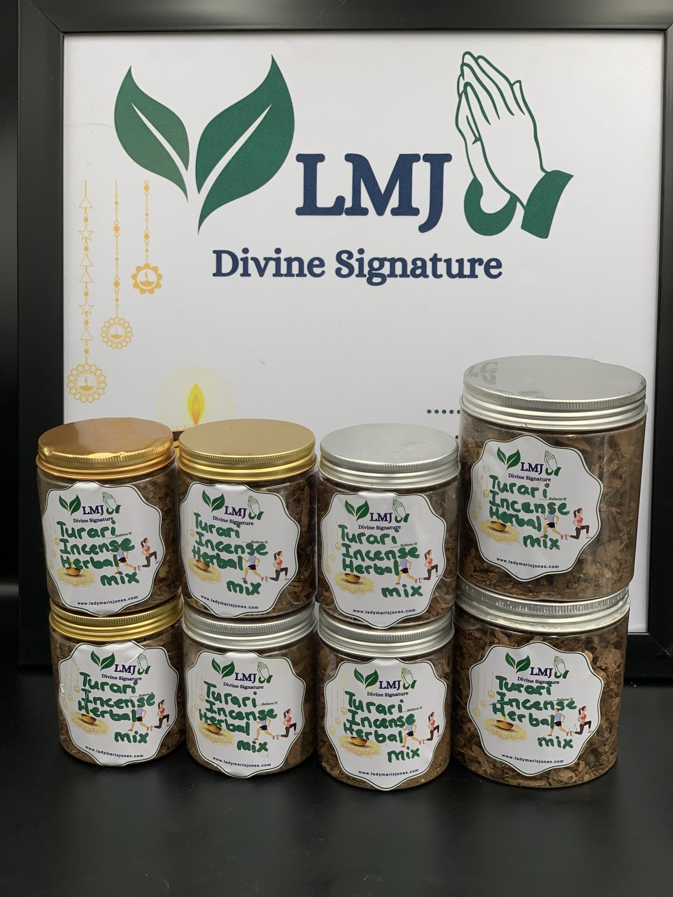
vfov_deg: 36.8
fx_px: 1348
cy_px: 448
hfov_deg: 28.0
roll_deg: -0.2
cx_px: 336
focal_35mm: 52
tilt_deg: -17.5
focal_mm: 6
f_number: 2.4
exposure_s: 1/122
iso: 32
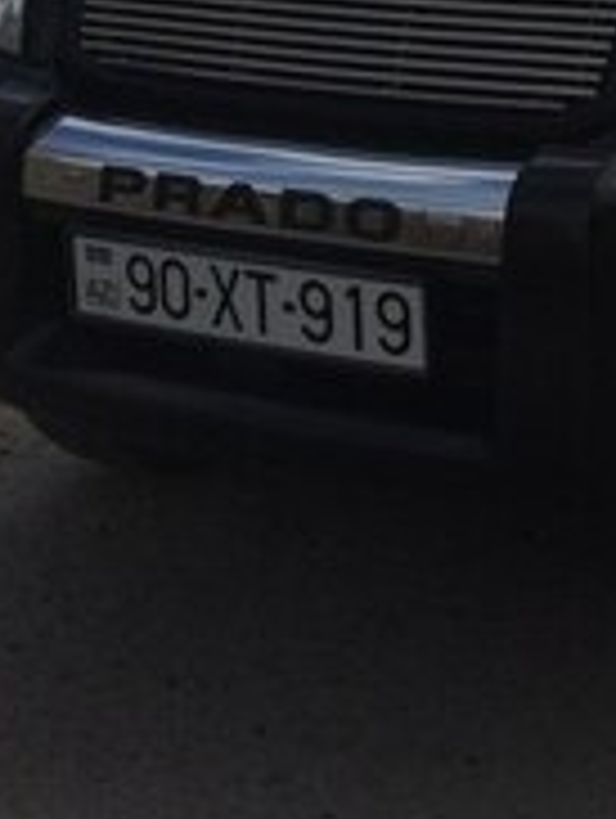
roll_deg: +2.3
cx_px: 634
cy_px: -225
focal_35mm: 79
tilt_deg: -6.0
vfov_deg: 22.3
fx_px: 1870
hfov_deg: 18.2
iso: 32
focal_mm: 4.15
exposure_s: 1/3731
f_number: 2.2
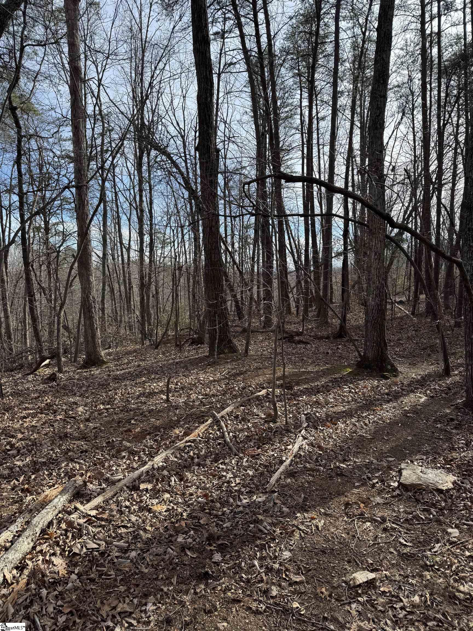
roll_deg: +0.2
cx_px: 236
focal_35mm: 24
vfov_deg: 71.6
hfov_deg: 56.8
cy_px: 316
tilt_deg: -5.1
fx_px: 437
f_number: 1.78
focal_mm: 6.76
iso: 80
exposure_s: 1/1637
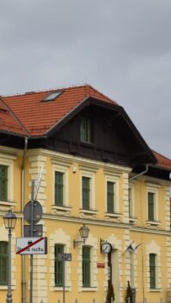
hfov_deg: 10.6
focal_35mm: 111
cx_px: -51
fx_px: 899
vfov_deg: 19.2
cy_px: 151
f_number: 8
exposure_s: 1/500
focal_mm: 25
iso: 250
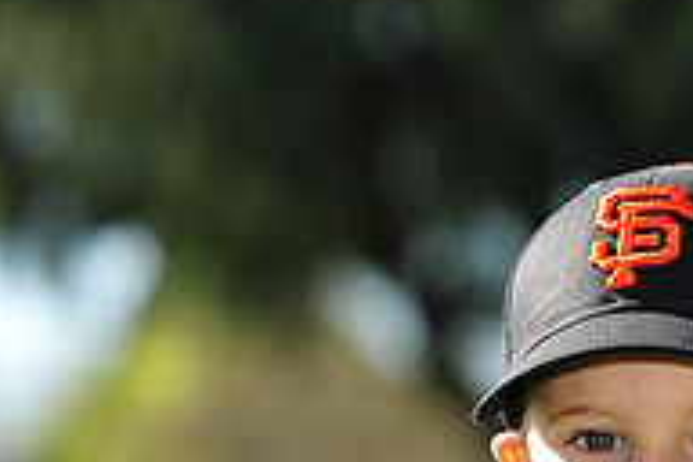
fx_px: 6525
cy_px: 642
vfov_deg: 4.0
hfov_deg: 6.1
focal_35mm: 339
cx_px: 509
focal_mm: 112
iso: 200
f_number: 4.5
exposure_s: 1/800
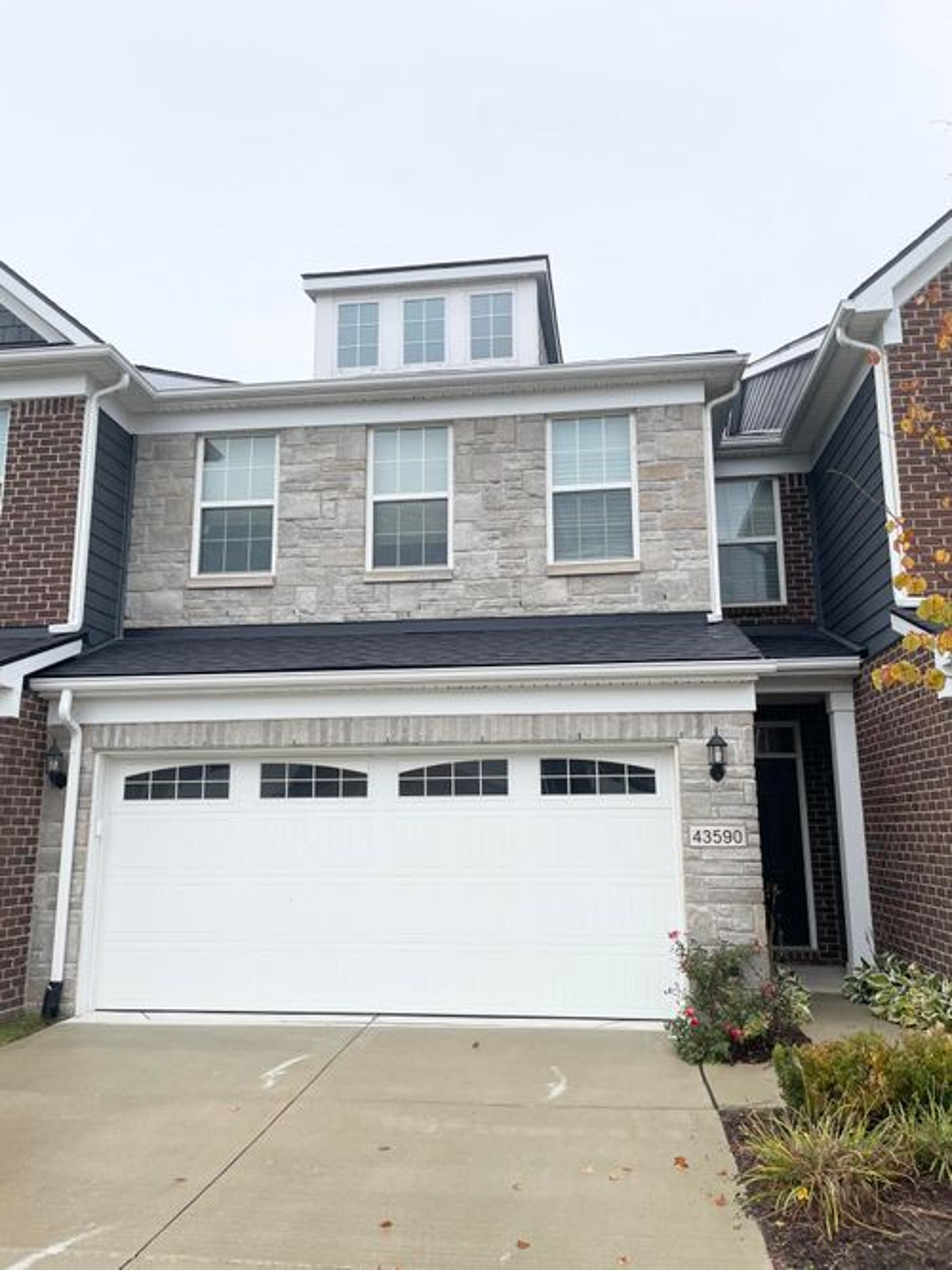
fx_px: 954
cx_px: 476
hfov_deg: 53.0
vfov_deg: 67.3
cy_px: 635
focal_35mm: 26
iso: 32
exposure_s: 1/1887
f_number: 1.6
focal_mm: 4.2
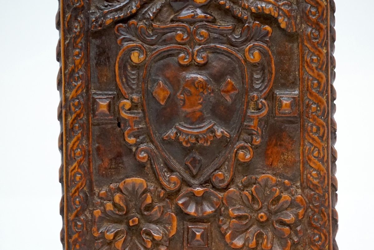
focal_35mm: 256
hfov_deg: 8.0
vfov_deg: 5.4
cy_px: 125
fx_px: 2661
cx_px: 187
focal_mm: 171
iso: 5000
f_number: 6.3
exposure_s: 1/320
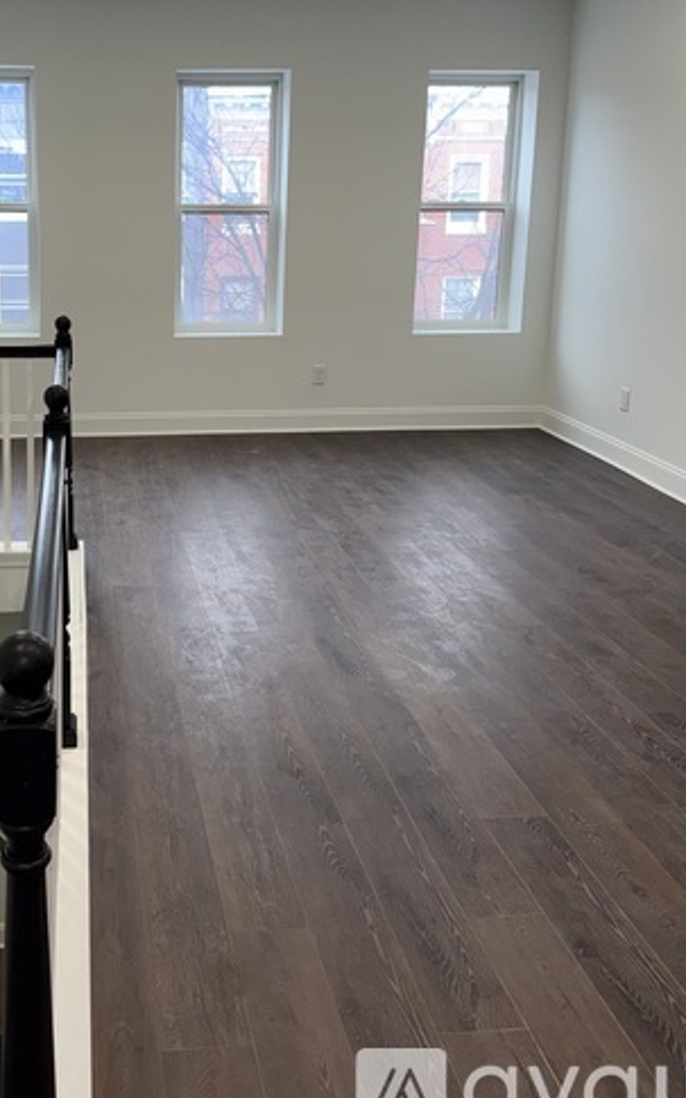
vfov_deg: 54.4
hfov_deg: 35.3
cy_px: 384
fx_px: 1047
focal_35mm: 35
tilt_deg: -9.8
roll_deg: -1.4
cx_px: 156
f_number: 1.78
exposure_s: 1/120
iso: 125
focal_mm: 6.76
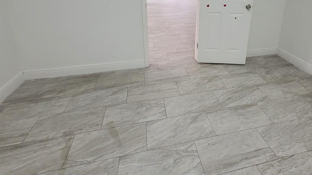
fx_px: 174
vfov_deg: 49.6
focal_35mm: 21
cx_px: 188
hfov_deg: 82.8
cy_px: 29
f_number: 2.2
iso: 320
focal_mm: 1.74
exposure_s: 1/60
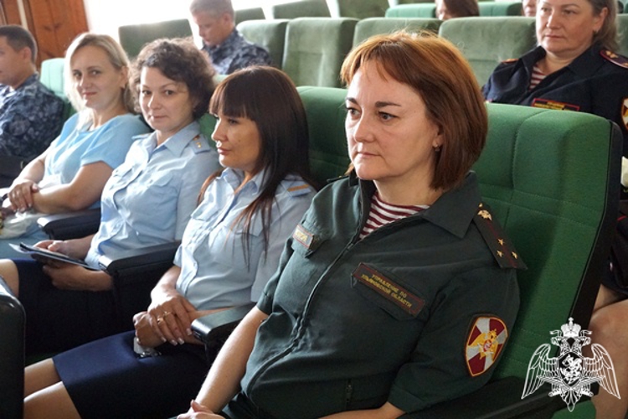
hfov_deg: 40.0
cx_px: 314
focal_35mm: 50
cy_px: 210
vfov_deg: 27.3
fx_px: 863
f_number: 4.5
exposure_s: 1/160
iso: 6400
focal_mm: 33
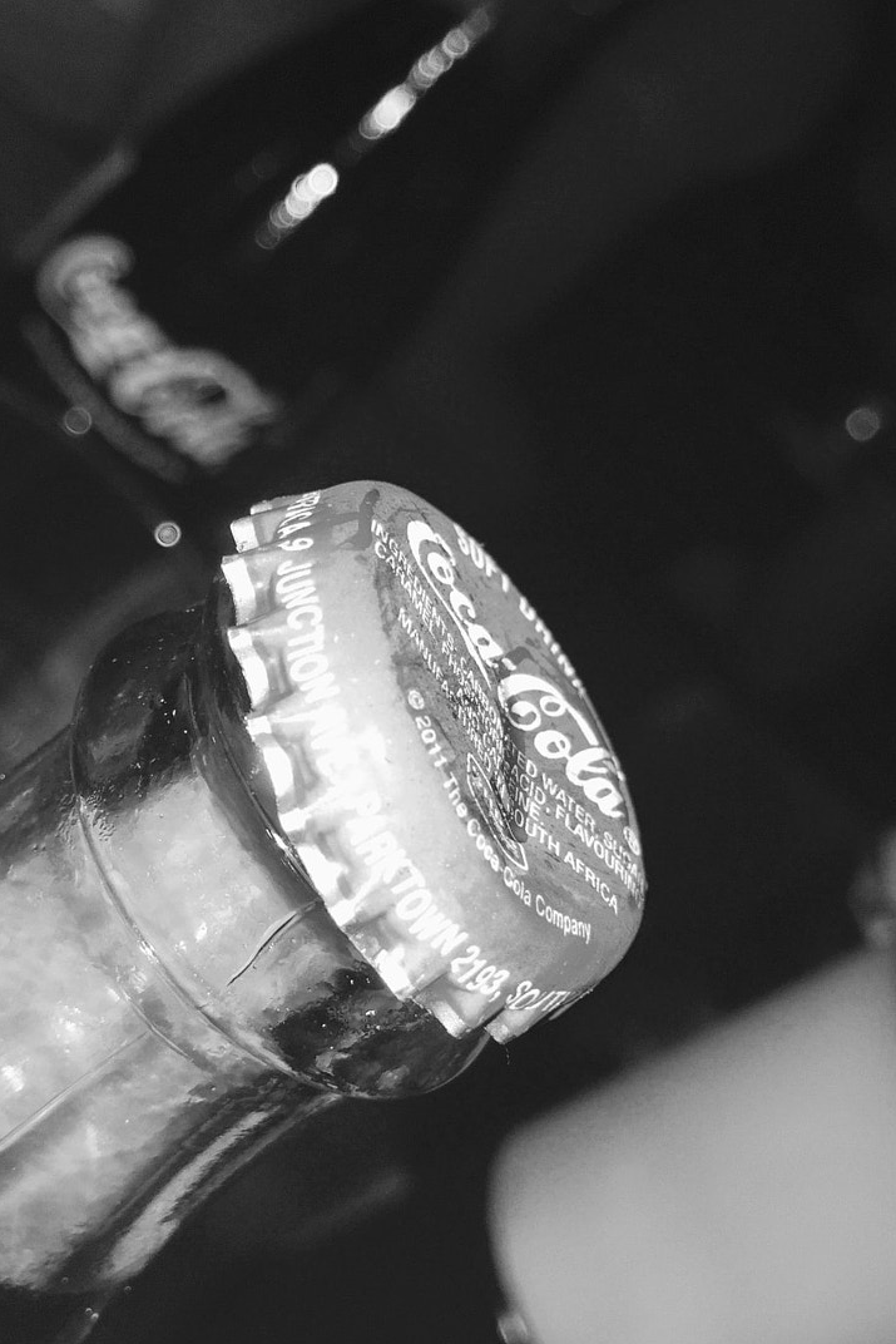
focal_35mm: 45
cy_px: 774
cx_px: 266
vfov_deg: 43.5
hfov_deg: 29.6
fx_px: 1679
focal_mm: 4.15
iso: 32
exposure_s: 1/74
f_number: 2.2
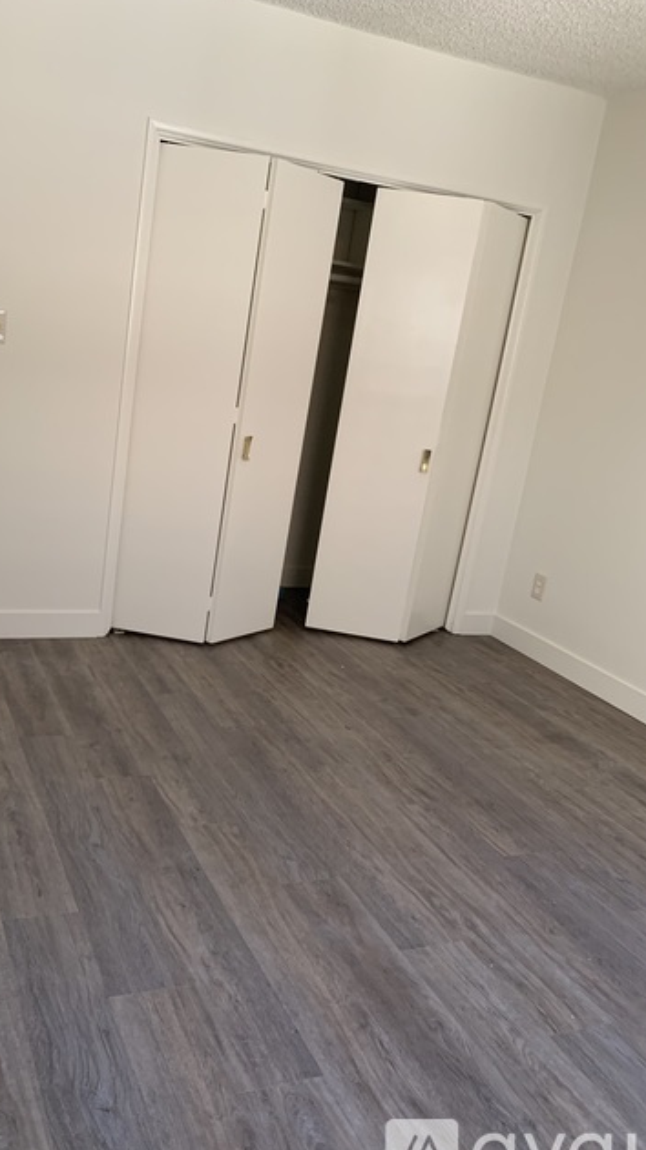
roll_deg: -7.7
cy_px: 583
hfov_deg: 38.5
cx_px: 224
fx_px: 914
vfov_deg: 64.3
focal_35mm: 30
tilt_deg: -15.3
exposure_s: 1/60
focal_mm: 4.25
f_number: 1.8
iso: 125
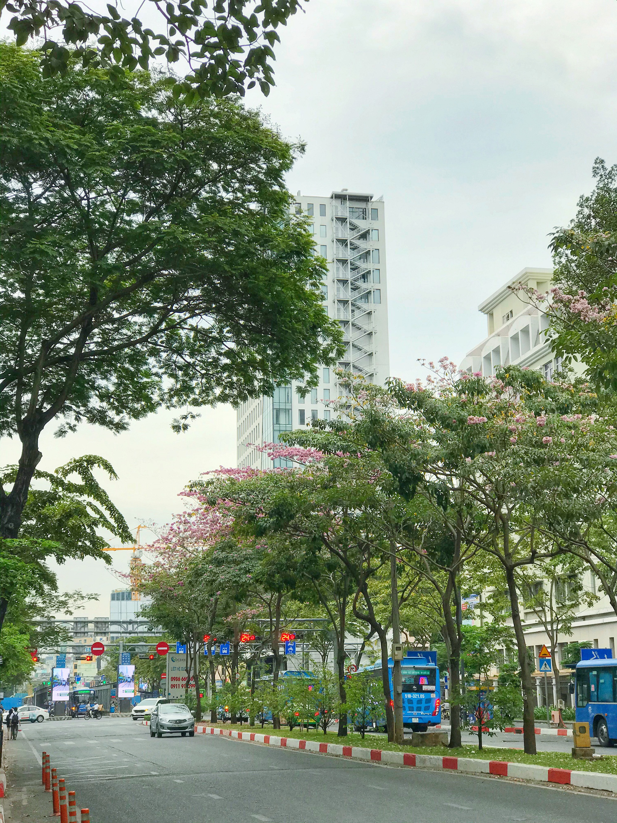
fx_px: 1354
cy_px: 412
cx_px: 308
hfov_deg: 25.7
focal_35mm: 57
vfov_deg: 33.8
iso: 20
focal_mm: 6.6
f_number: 2.8
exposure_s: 1/187
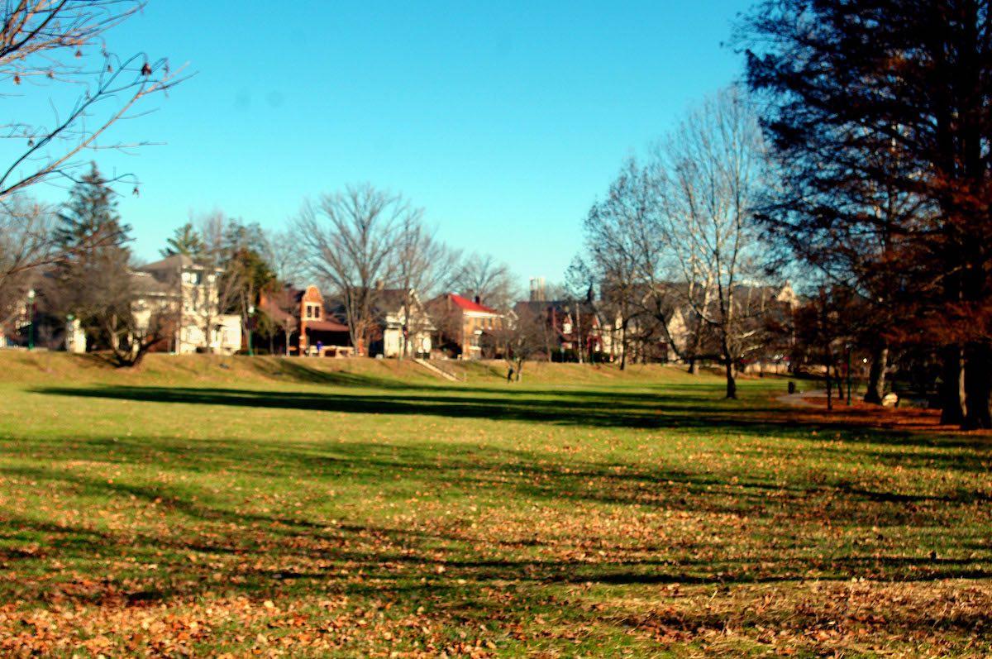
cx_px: 496
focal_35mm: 49
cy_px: 330
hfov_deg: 40.4
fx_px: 1349
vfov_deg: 27.5
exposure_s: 1/640
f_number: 5.6
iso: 200
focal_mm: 32.5
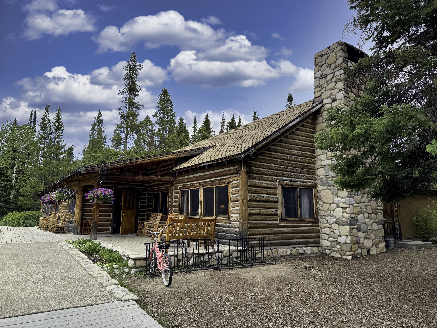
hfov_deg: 71.6
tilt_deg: +10.2
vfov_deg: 56.8
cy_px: 164
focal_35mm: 24
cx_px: 218
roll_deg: +0.3
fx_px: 303
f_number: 1.78
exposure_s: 1/3279
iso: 80
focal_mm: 6.76
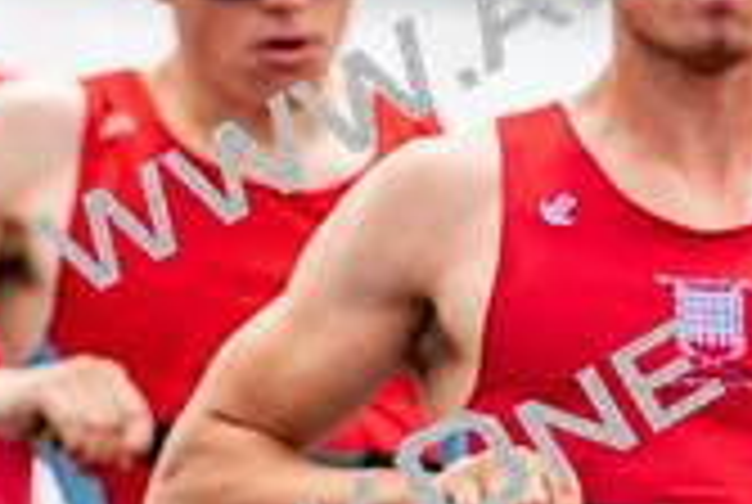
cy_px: 304
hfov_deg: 1.5
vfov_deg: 1.0
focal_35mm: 1386
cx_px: 590
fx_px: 29003
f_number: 4.5
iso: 360
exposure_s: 1/2500
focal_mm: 400
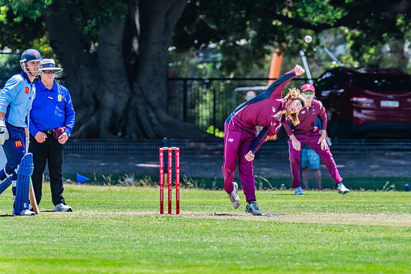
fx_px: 8218
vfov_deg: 1.9
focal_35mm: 720
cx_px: 246
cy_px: 135
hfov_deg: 2.9
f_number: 9
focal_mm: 600
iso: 800
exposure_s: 1/1000
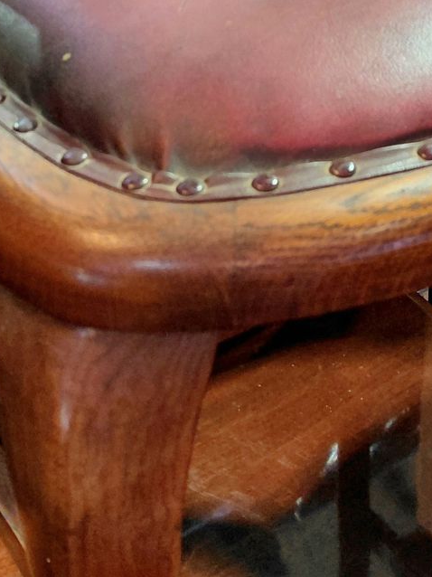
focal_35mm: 80
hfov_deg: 18.4
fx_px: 1332
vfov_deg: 22.6
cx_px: 264
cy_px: -106
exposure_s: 1/50.3
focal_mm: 4.69
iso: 250
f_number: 1.8
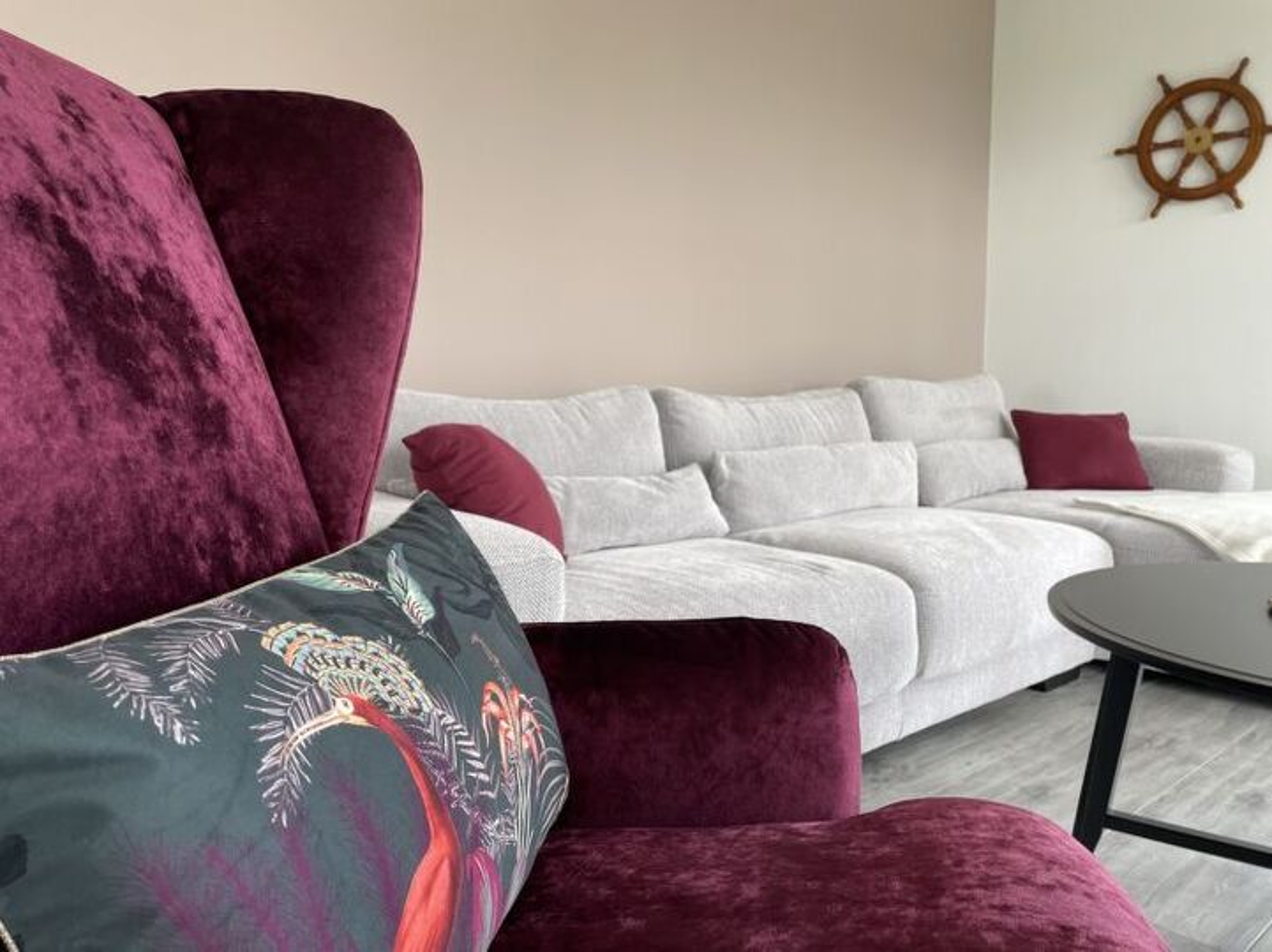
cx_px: 636
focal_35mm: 26
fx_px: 955
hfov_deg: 67.3
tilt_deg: -4.9
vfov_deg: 53.0
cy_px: 476
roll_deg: -0.1
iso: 100
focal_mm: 4.2
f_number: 1.6
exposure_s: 1/121
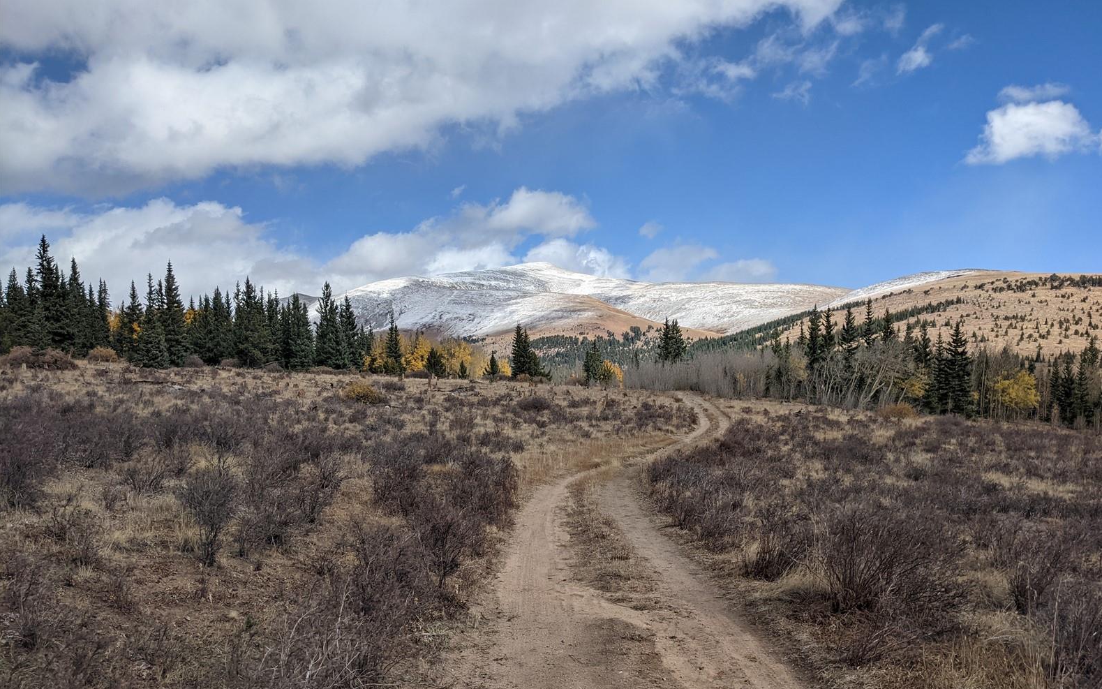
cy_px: 407
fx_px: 871
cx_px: 556
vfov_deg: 43.0
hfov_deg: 64.6
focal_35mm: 29
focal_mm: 4.38
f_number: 1.73
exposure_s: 1/5882
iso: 80
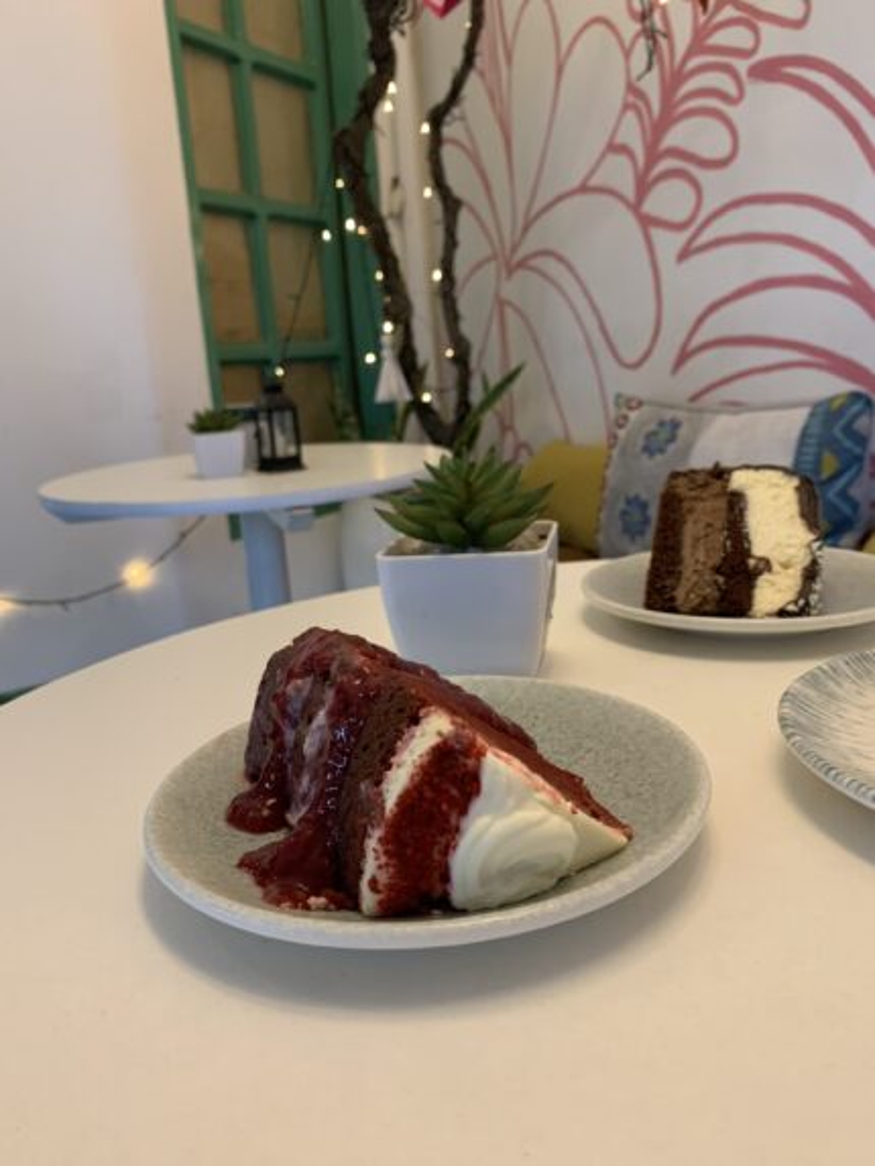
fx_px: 876
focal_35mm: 26
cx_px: 438
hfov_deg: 53.1
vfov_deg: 67.3
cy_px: 583
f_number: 1.8
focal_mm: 4.25
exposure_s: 1/50
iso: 160
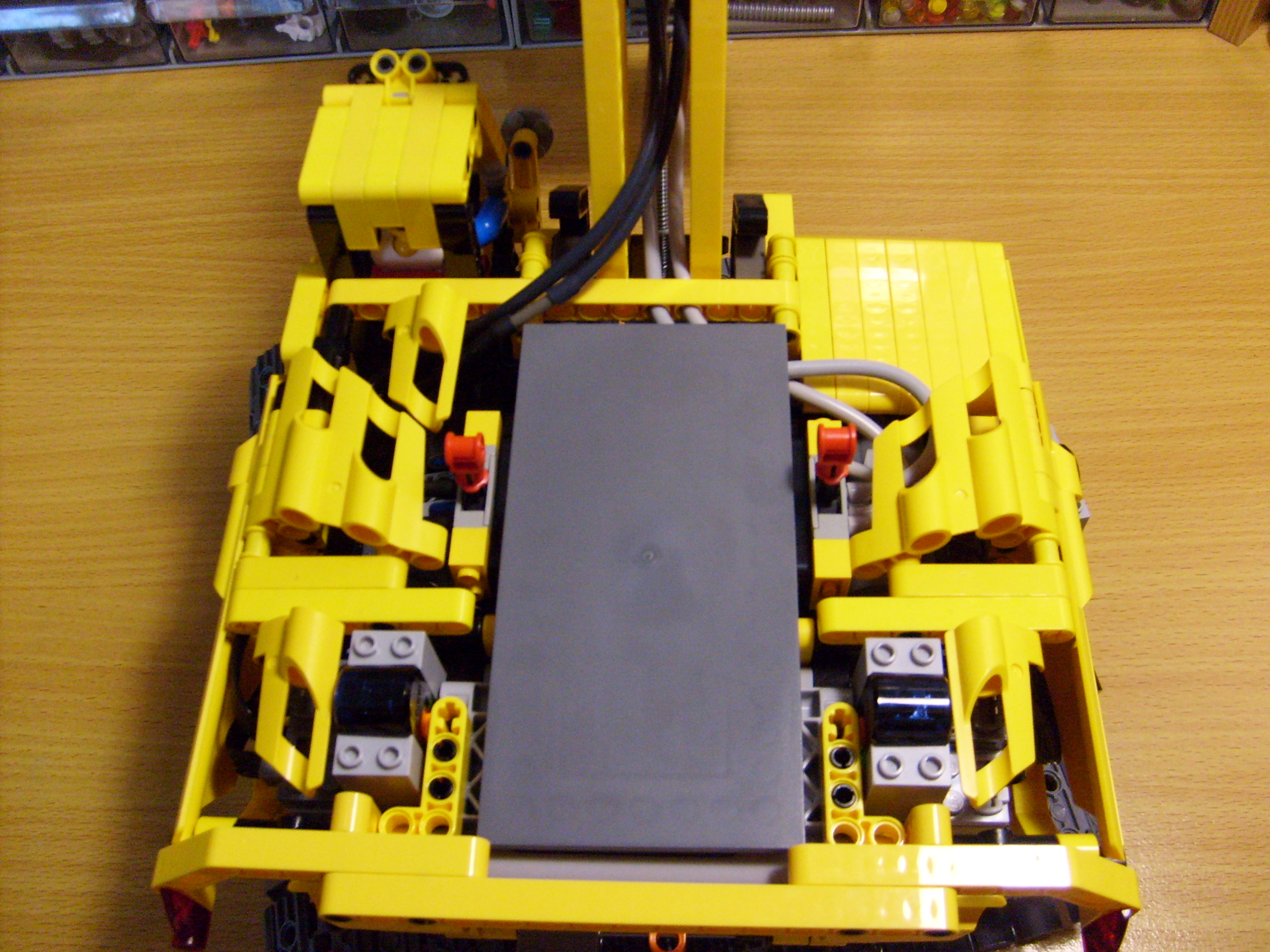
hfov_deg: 52.6
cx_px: 635
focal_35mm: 35
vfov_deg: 40.7
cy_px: 476
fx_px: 1284
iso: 200
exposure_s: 1/45
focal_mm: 5.8
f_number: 2.8
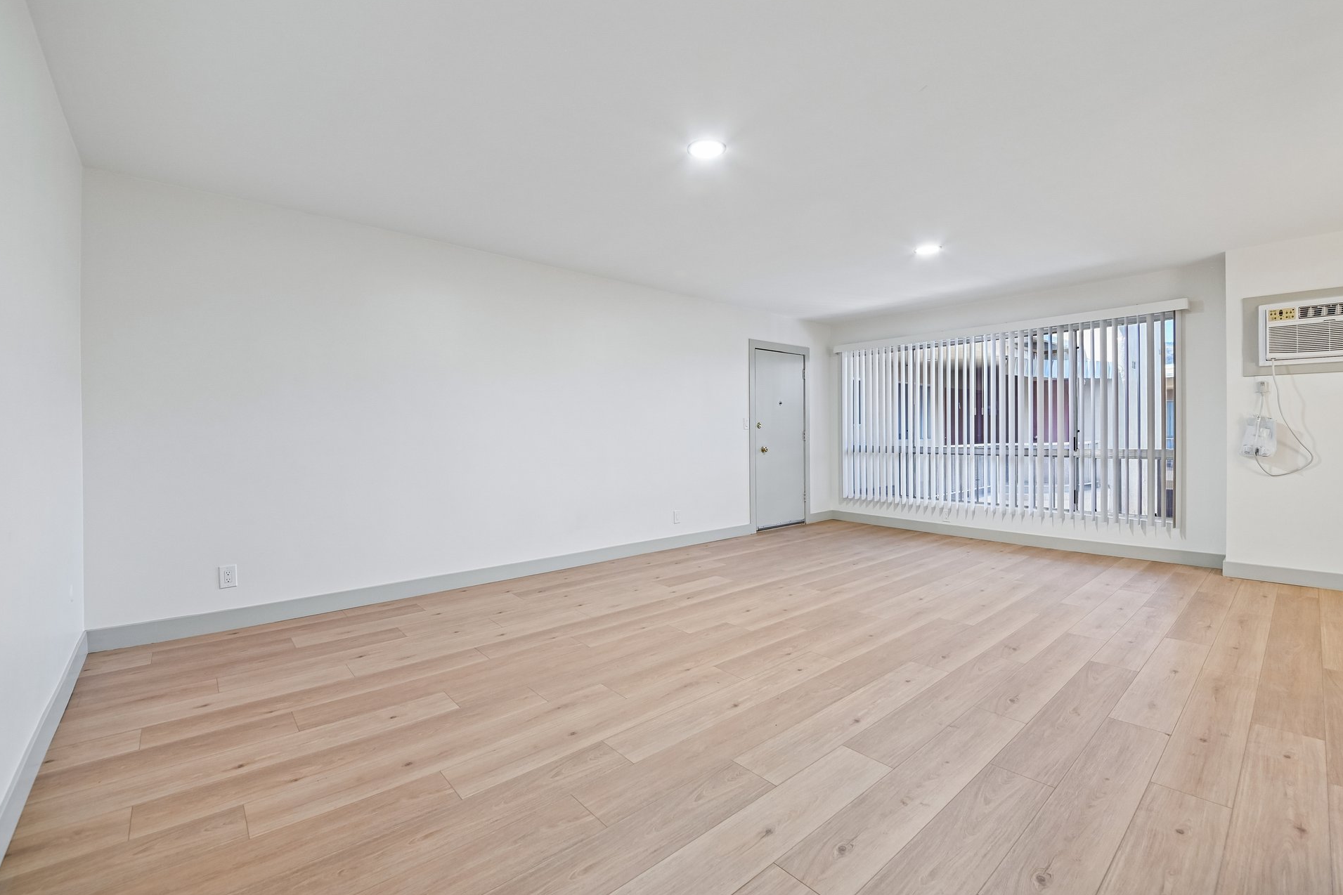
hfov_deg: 100.3
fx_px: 560
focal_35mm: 15
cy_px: 437
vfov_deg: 77.3
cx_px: 642
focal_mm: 14
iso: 250
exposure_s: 1/4
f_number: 8
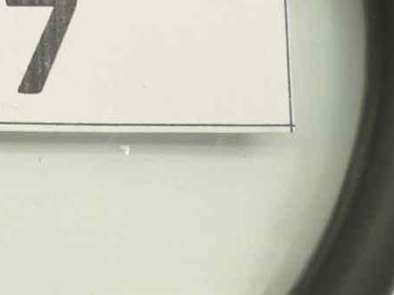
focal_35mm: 143
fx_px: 1628
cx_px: -179
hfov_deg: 13.1
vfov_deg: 10.2
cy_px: -45
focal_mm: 4.1
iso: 80
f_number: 3.3
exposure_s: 1/20
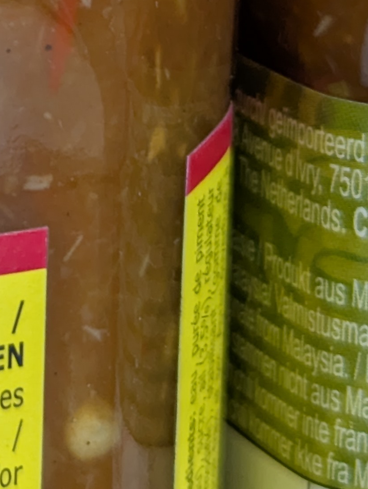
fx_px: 2530
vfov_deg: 10.8
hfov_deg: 8.3
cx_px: -18
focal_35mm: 179
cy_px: -102
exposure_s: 1/99.9
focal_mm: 6.81
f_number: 1.85
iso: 57
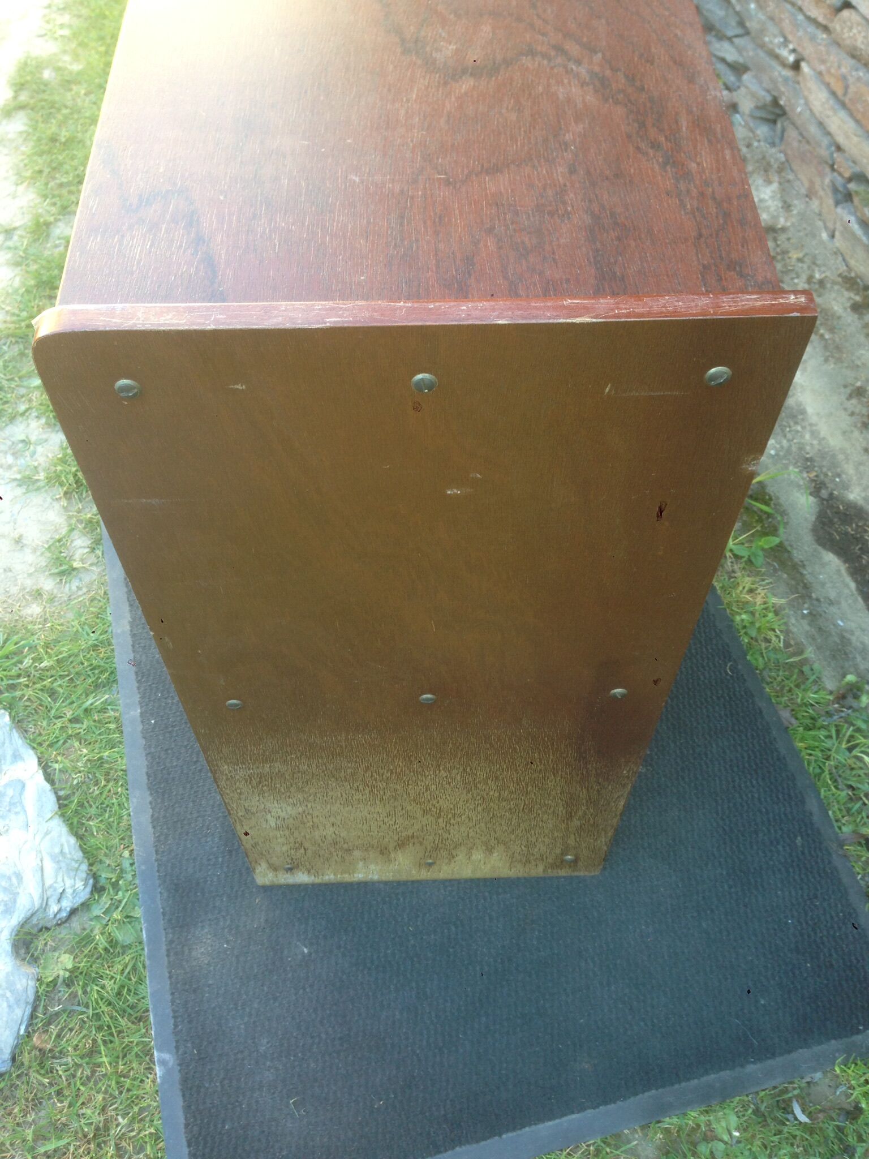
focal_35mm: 33
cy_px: 580
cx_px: 434
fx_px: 1105
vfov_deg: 55.4
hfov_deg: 42.9
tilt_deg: -53.3
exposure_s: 1/30
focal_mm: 4.12
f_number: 2.4
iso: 50
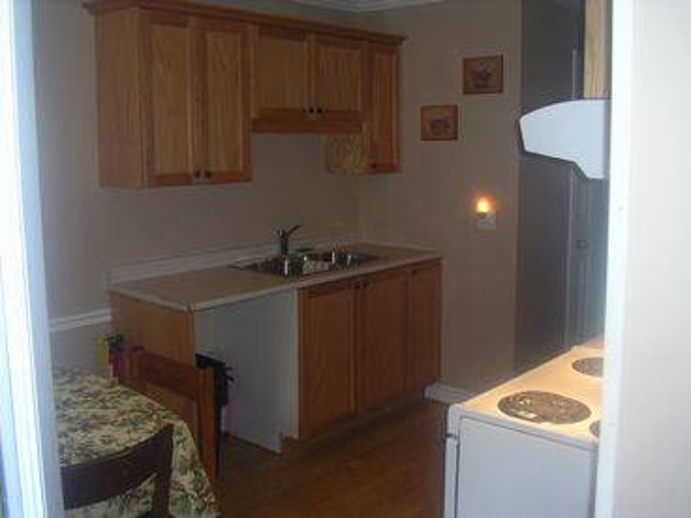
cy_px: 259
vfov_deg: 38.7
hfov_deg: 50.1
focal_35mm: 37
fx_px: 739
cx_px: 346
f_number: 2.8
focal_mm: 5.7
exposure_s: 1/60
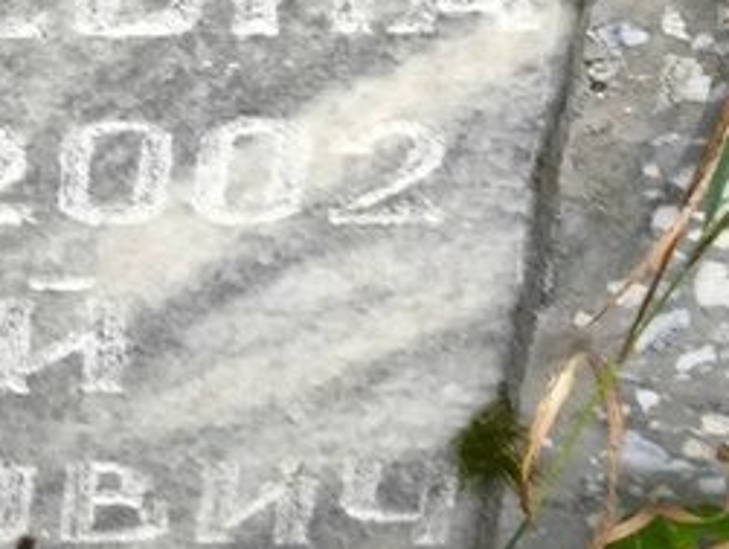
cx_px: -277
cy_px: -261
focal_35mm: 159
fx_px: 3353
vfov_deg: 9.1
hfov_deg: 12.0
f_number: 1.7
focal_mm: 4.71
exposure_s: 1/60
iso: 80
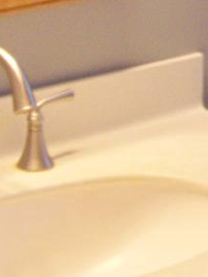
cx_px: 440
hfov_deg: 7.9
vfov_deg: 11.0
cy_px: 1
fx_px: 1425
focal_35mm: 178
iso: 160
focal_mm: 5.85
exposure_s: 1/30
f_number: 2.8
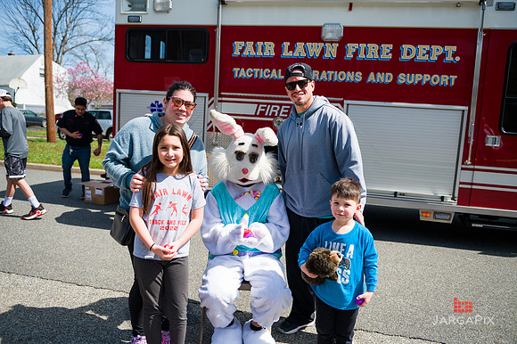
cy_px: 172
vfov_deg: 42.3
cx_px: 258
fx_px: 445
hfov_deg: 60.3
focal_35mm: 31
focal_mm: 31
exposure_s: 1/3200
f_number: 4
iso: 200
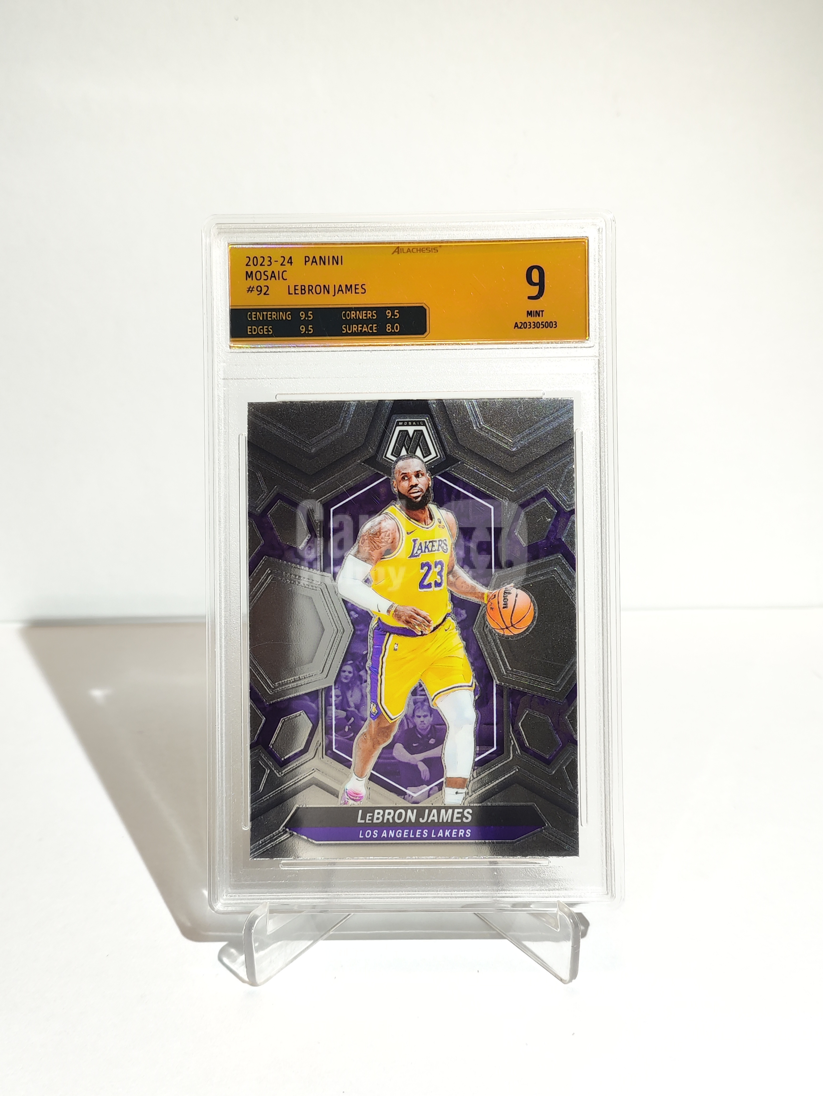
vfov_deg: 69.4
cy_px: 548
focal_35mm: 25
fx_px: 792
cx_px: 412
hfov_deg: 54.9
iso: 100
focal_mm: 4.71
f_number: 1.79
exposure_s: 1/125
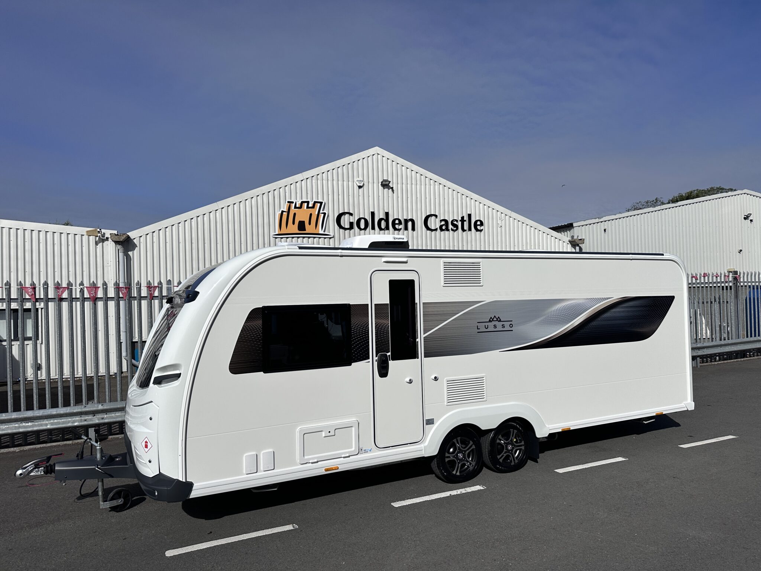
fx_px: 528
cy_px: 286
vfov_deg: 56.8
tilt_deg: +0.2
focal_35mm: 24
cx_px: 380
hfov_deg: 71.6
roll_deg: +1.5
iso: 100
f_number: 1.78
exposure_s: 1/15625
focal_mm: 6.86
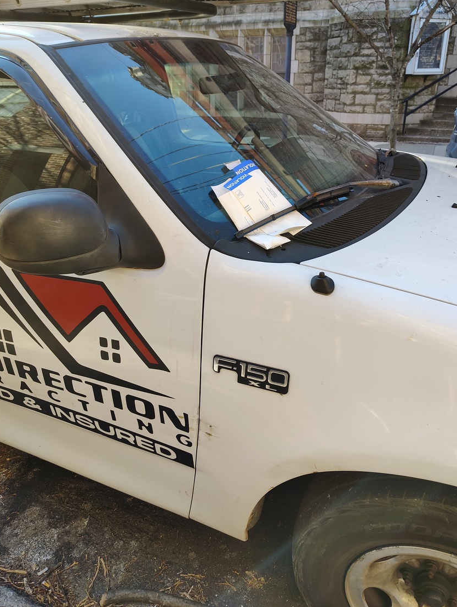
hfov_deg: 53.2
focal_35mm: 26
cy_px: 279
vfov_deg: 67.1
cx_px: 231
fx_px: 457
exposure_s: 1/120
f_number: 1.8
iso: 104
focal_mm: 5.56
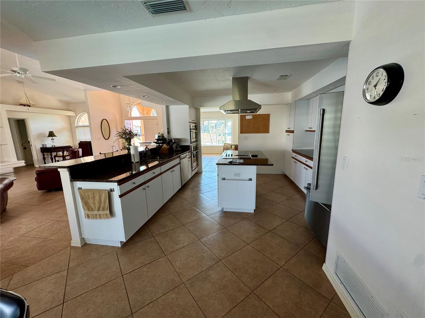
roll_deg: +0.9
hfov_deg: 102.1
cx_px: 212
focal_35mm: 14
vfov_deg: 85.7
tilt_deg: -10.3
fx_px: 172
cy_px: 159
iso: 160
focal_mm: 2.22
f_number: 2.2
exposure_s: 1/99
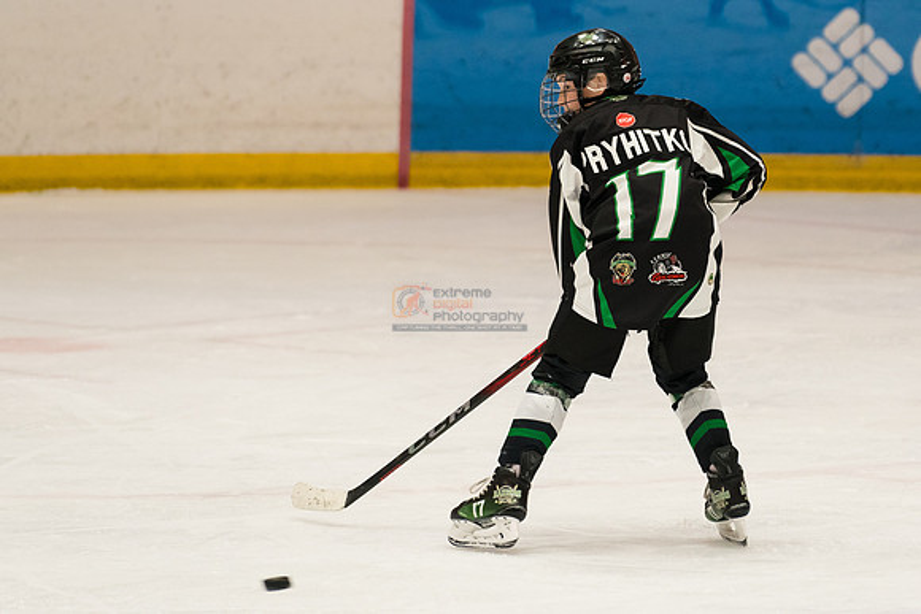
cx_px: 582
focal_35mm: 296
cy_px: 210
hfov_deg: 7.0
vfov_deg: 4.6
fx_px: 7570
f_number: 2.8
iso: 2000
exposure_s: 1/1000
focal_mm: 150
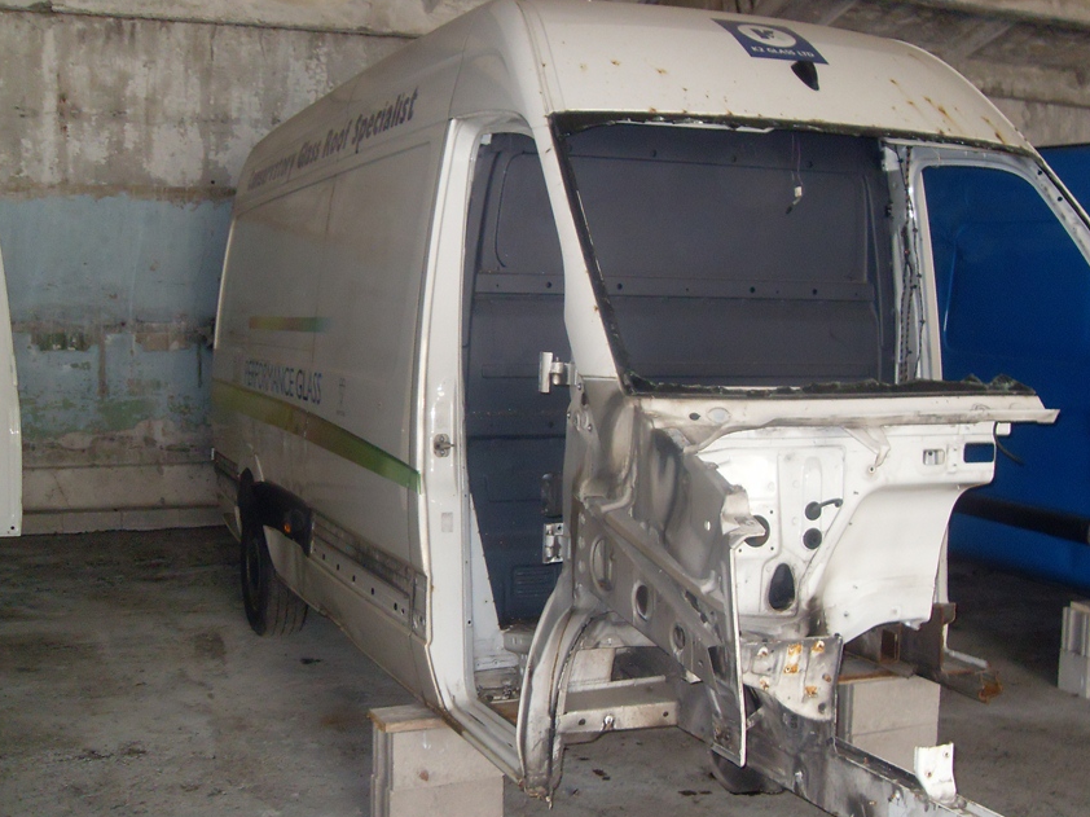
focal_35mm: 45
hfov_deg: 41.9
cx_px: 641
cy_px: 440
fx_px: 1417
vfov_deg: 32.2
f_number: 2.8
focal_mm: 6.3
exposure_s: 1/45
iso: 200
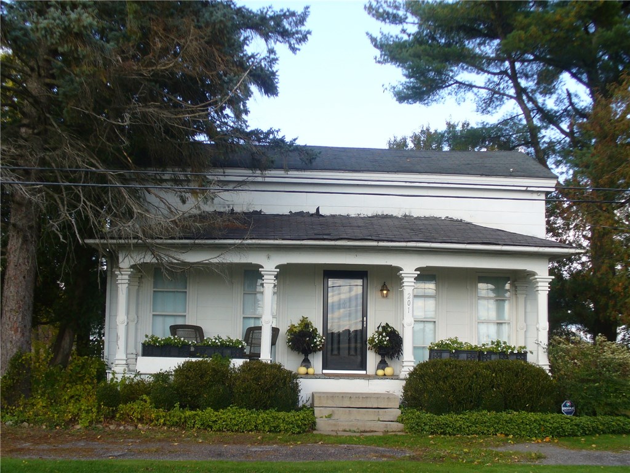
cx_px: 315
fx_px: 874
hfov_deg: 39.7
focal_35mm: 48
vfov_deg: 30.3
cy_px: 236
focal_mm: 7.9
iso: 80
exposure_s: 1/320
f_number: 3
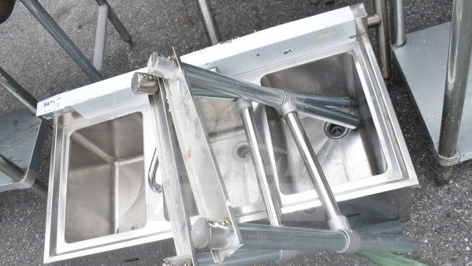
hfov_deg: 61.0
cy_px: 158
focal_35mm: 32
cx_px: 236
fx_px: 401
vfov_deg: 36.6
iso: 200
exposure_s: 1/125
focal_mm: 20
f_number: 5.6
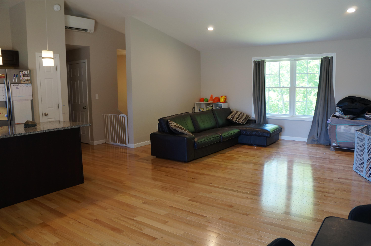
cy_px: 123
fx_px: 278
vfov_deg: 47.8
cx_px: 186
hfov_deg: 67.4
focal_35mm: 27
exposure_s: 1/60
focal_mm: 18
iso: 640
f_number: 4
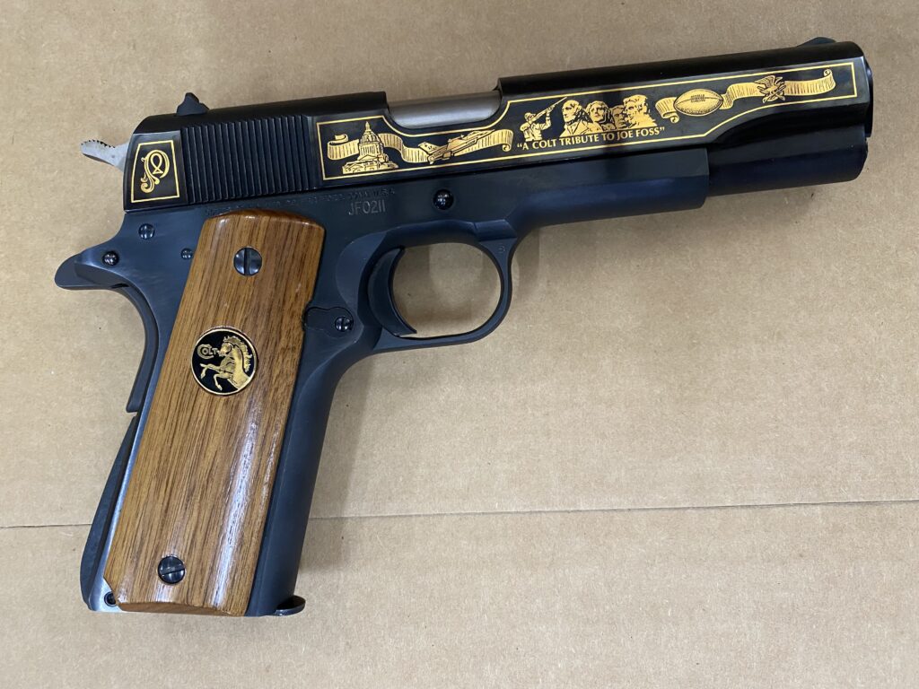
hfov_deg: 67.3
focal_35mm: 26
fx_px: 690
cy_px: 344
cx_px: 460
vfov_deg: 53.1
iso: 320
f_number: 1.8
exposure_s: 1/40
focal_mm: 4.25
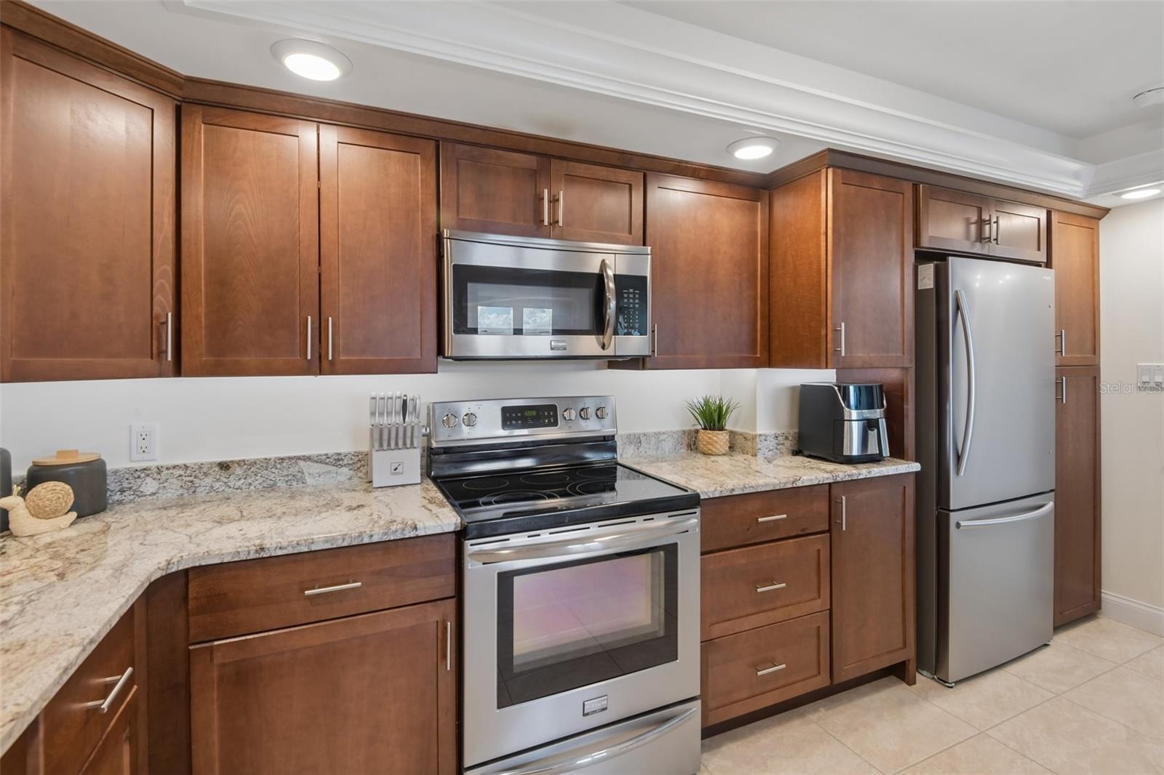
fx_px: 550
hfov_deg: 93.3
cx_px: 582
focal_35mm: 17
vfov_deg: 70.4
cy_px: 388
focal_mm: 17
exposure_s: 1/13
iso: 400
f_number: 8
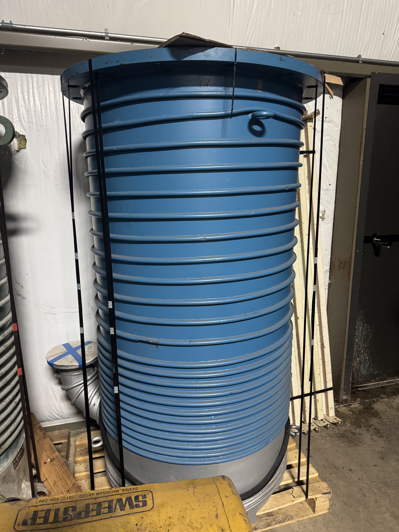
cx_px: 200
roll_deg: +0.5
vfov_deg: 71.6
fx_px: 369
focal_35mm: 24
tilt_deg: -12.4
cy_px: 266
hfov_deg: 56.8
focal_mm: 6.76
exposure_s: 1/60
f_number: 1.78
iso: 800
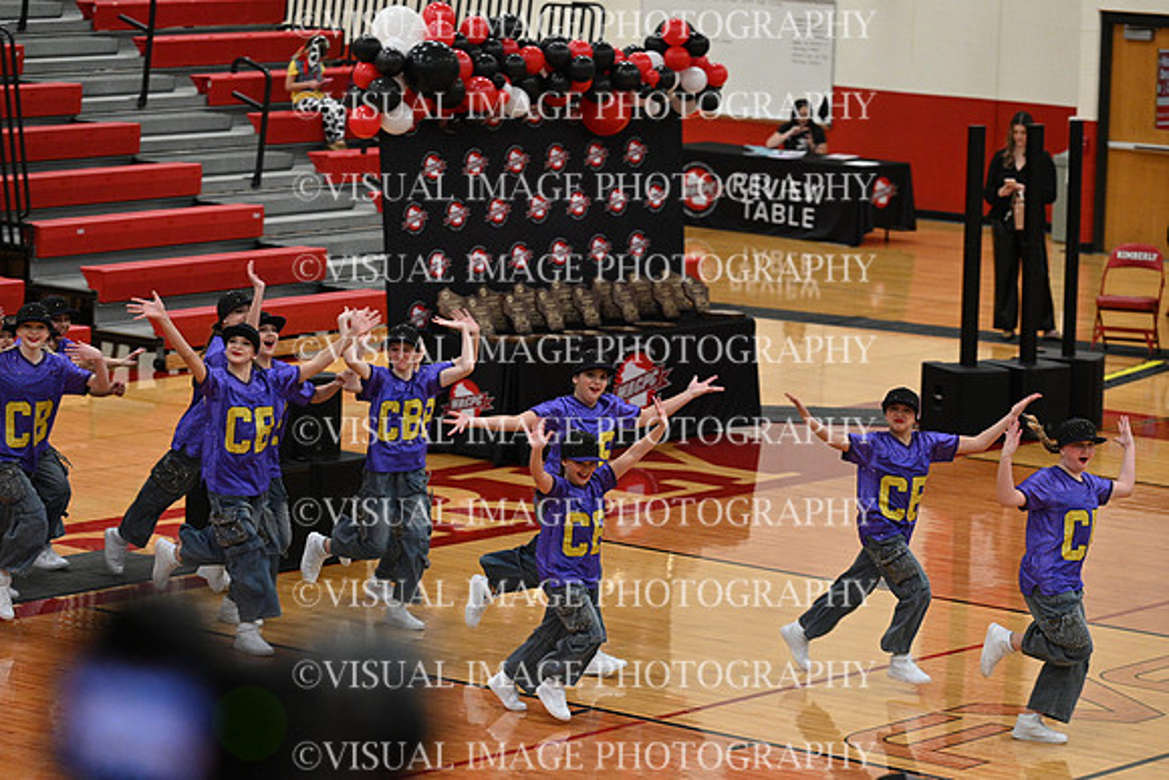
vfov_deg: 10.2
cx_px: 584
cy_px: 390
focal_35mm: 135
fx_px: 4385
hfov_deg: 15.2
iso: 4000
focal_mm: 135
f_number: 3.5
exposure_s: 1/400
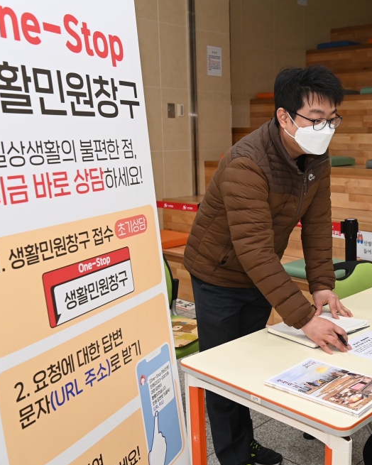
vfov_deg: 42.9
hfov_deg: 34.0
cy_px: 230
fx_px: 592
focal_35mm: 43
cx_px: 289
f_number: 5.6
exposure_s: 1/60
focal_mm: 30
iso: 800
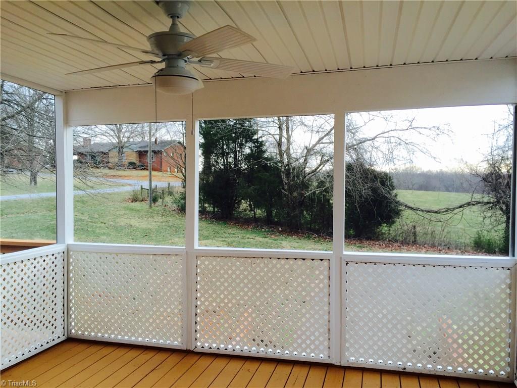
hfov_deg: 61.7
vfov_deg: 48.2
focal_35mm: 29
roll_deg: +0.5
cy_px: 194
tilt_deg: -1.8
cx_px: 258
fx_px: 433
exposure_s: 1/120
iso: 32
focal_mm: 4.15
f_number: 2.2
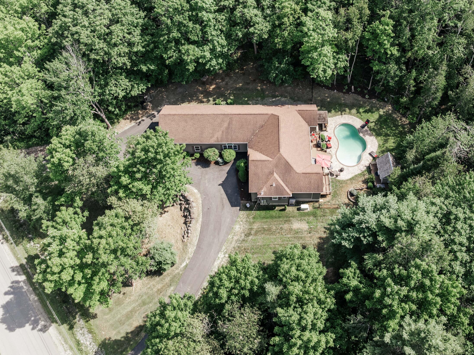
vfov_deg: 42.5
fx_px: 452
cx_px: 269
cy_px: 128
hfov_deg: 55.2
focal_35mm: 33
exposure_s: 1/1250
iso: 100
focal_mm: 12.29
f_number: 2.8
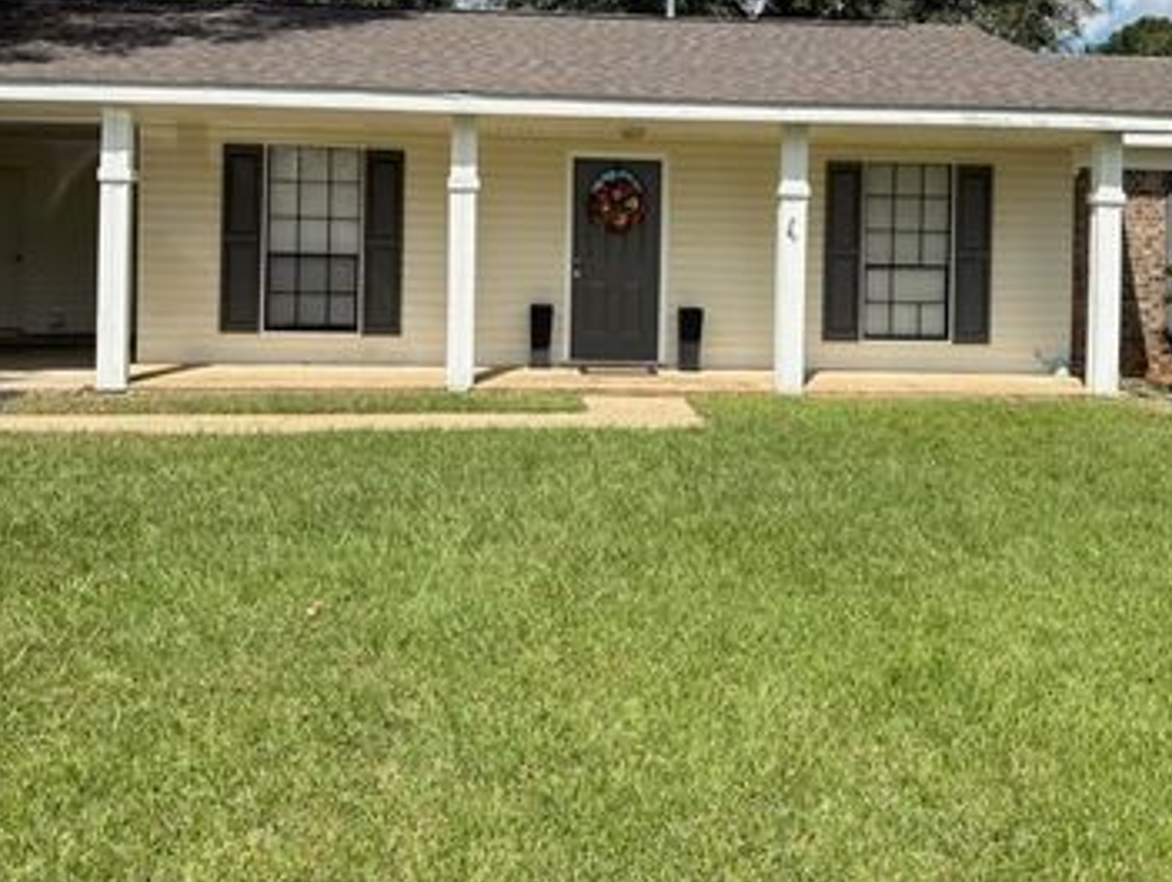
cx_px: 611
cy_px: 262
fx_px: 1254
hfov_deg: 50.1
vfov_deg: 38.1
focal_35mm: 37
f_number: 1.6
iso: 50
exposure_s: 1/3448
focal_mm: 5.96
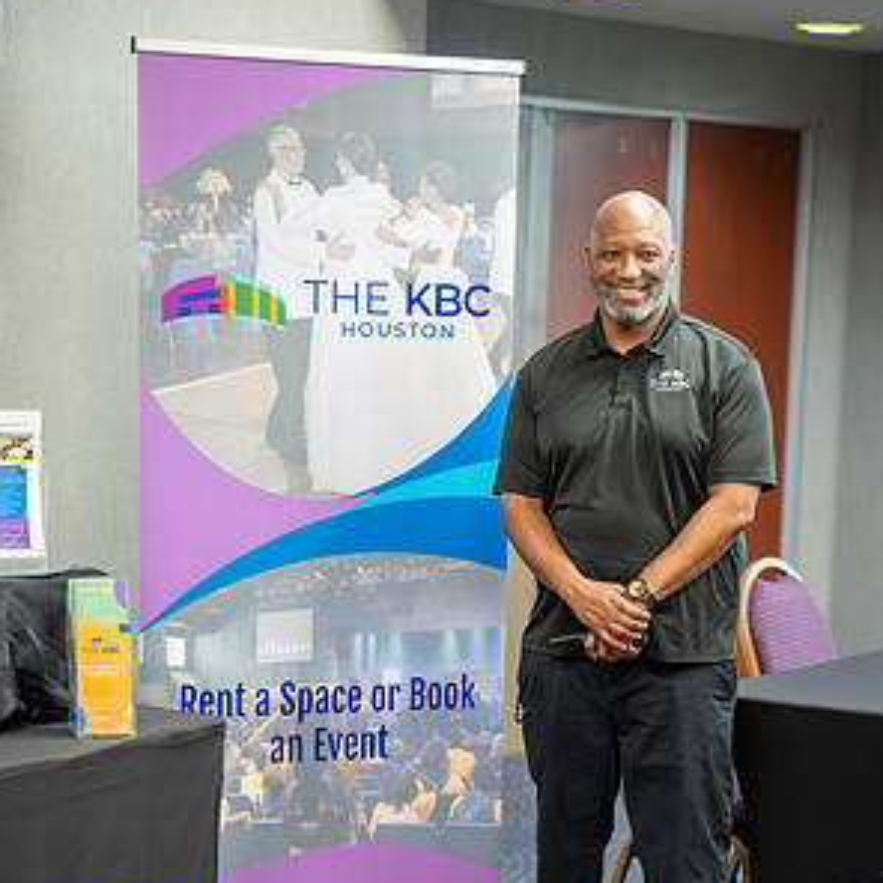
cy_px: 585
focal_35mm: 110
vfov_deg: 15.8
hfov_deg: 15.8
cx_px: 444
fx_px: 3175
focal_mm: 85
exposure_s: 1/160
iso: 2000
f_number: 2.2
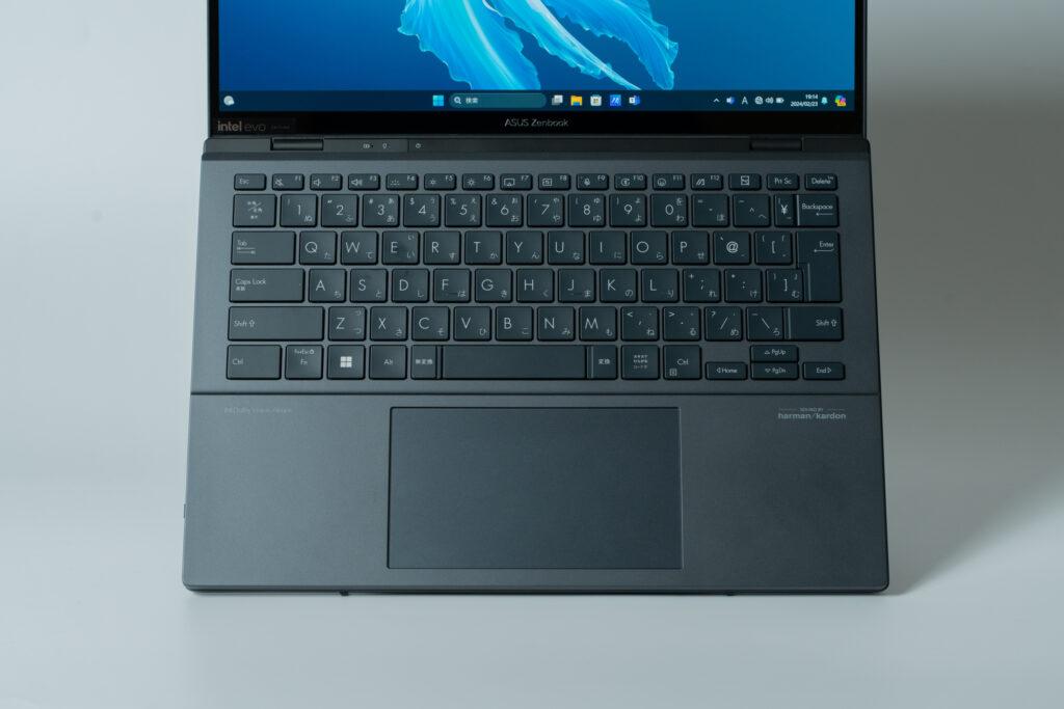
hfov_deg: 24.5
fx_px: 2453
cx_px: 532
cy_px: 354
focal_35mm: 83
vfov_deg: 16.5
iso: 640
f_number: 8
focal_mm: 83
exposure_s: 1/50
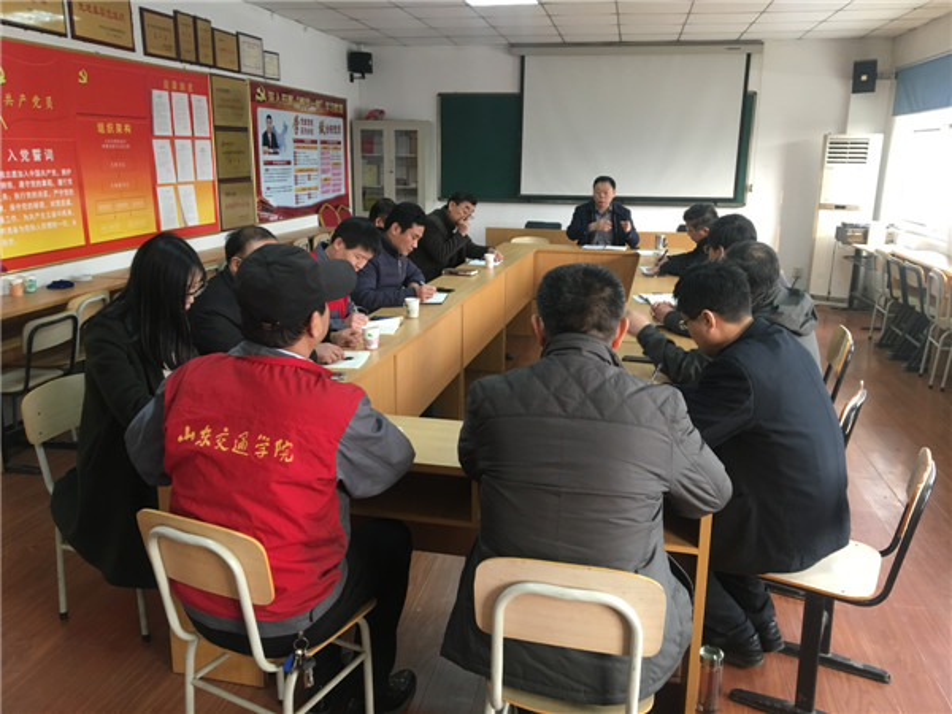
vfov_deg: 48.2
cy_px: 357
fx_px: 798
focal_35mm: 29
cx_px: 476
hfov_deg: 61.7
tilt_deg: -13.9
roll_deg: -1.0
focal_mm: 4.15
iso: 125
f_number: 2.2
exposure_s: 1/33
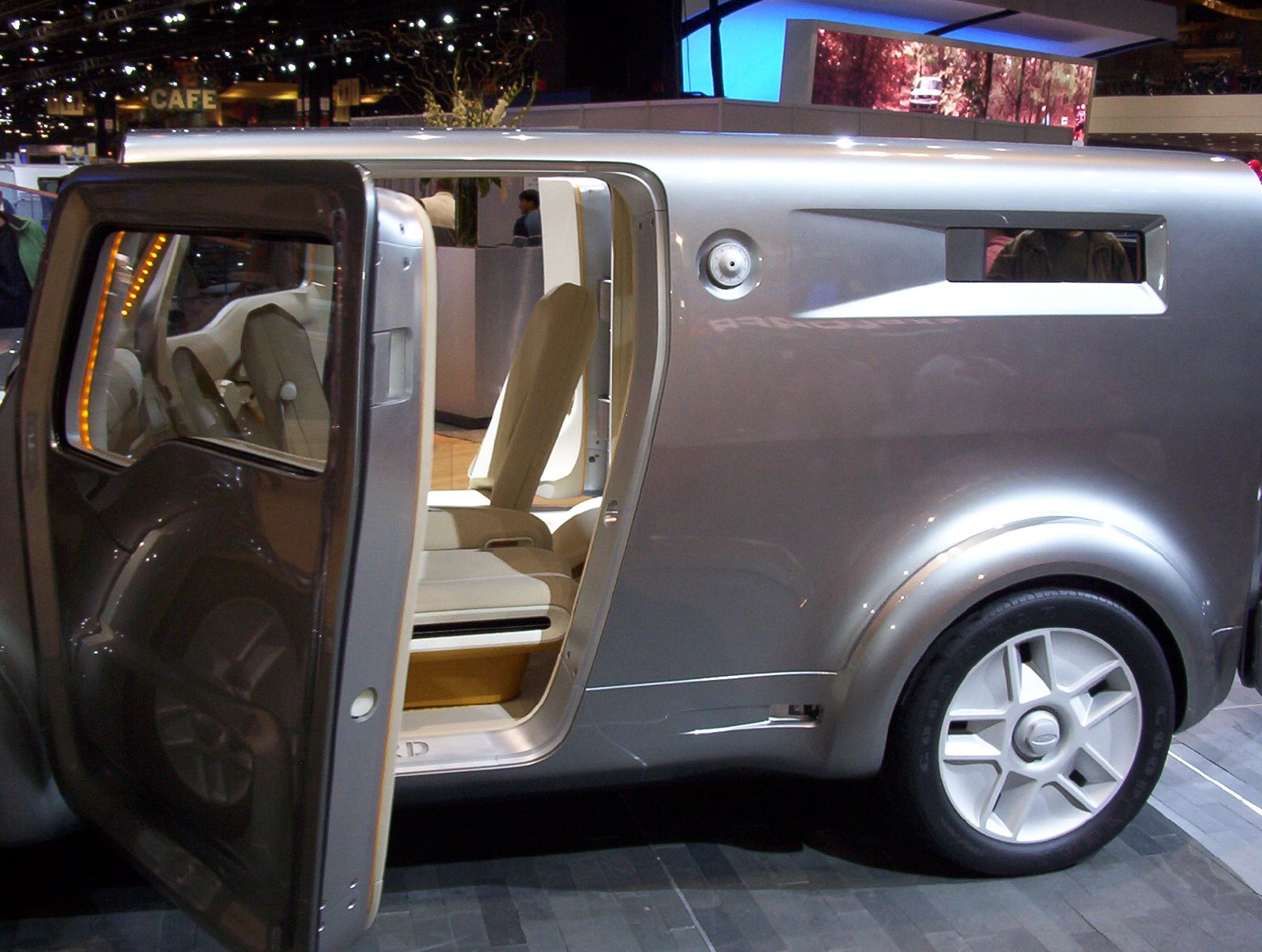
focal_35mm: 39
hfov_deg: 47.8
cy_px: 476
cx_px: 631
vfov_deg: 36.9
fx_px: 1425
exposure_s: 1/30
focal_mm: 6
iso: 140
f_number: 4.5
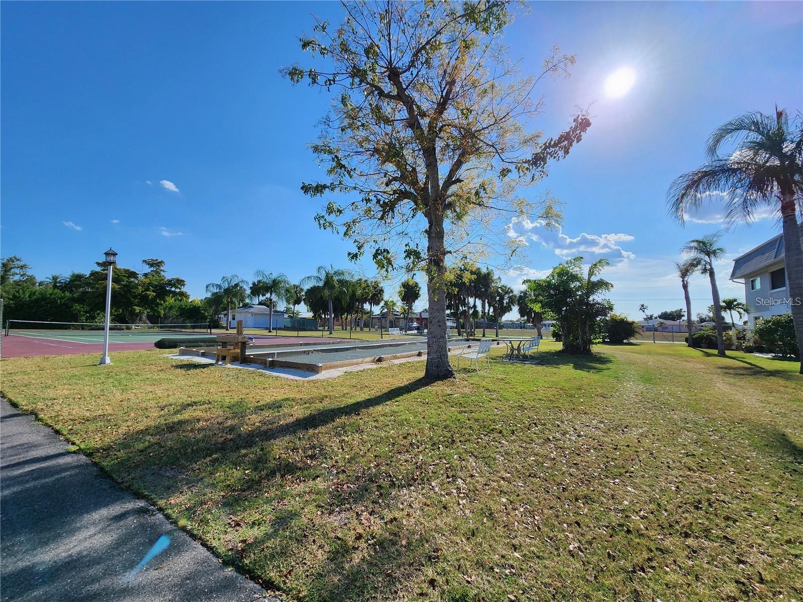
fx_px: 302
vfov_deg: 89.9
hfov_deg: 106.2
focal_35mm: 13
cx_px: 402
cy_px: 301
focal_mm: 2.2
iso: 50
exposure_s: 1/4064
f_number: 2.2
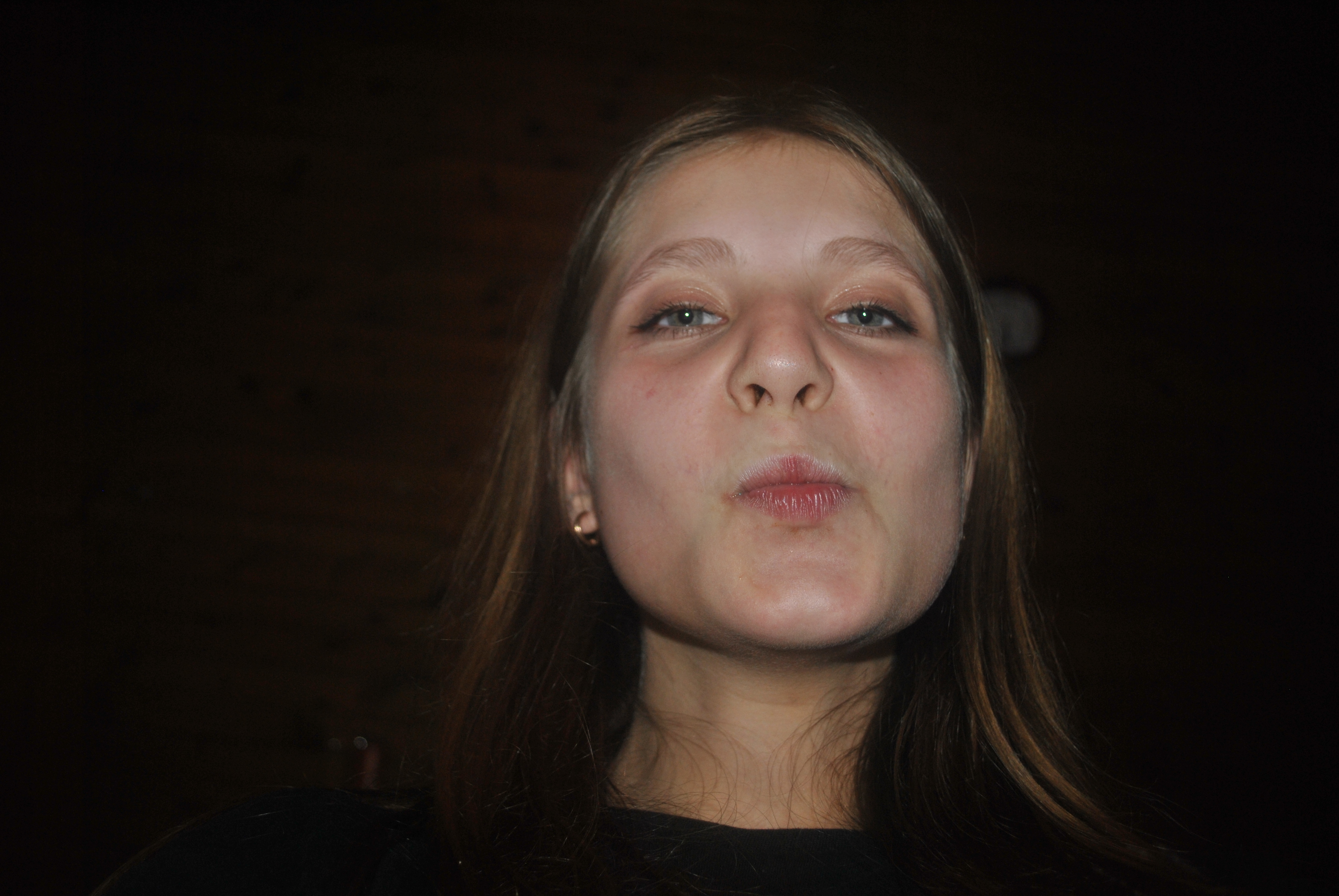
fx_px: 1229
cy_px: 448
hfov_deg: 57.2
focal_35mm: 33
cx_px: 670
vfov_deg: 40.1
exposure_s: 1/60
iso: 200
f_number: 4
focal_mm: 22
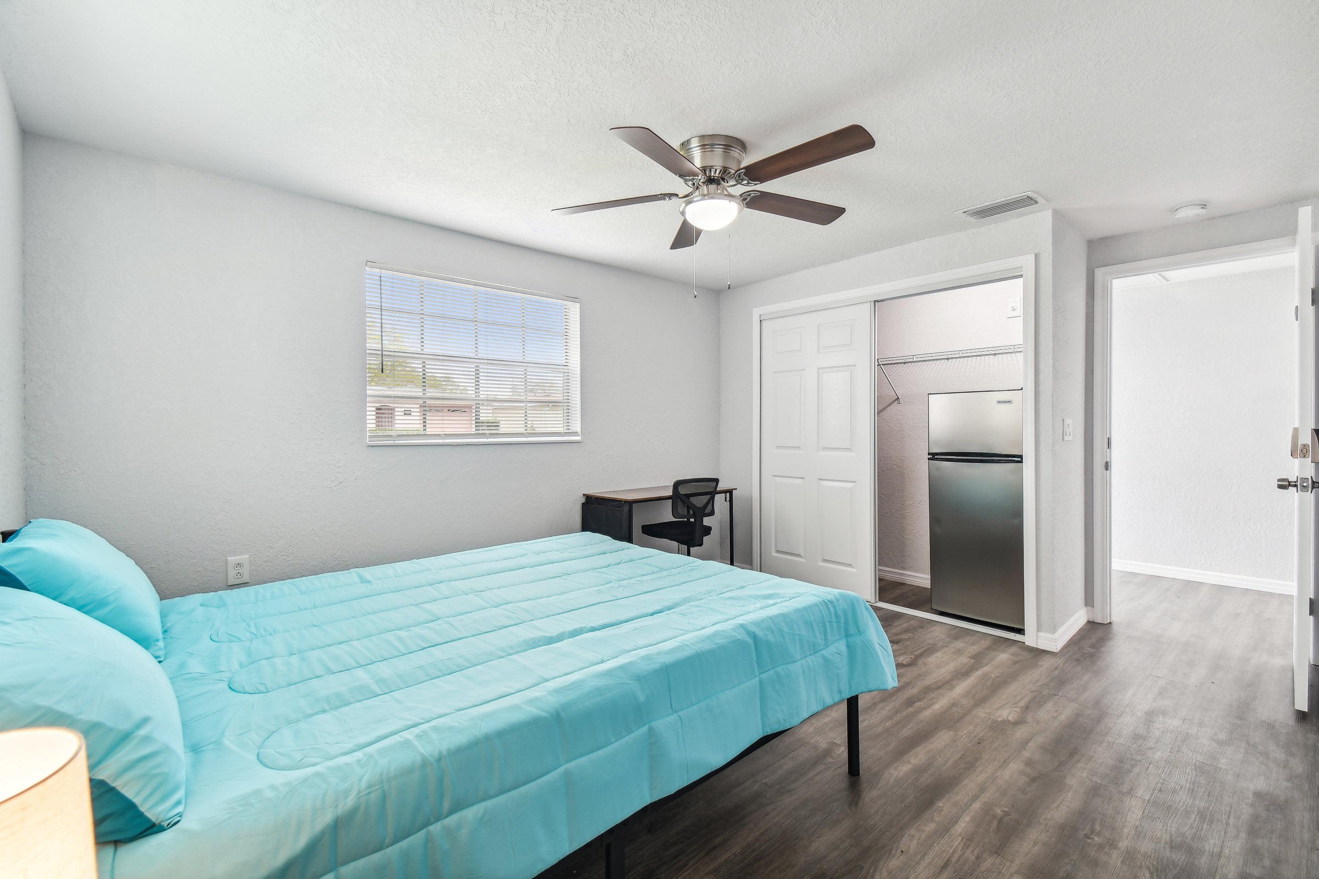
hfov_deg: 100.4
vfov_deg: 77.3
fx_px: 550
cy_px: 440
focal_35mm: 15
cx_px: 660
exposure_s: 1/4
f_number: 7.1
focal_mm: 10
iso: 100
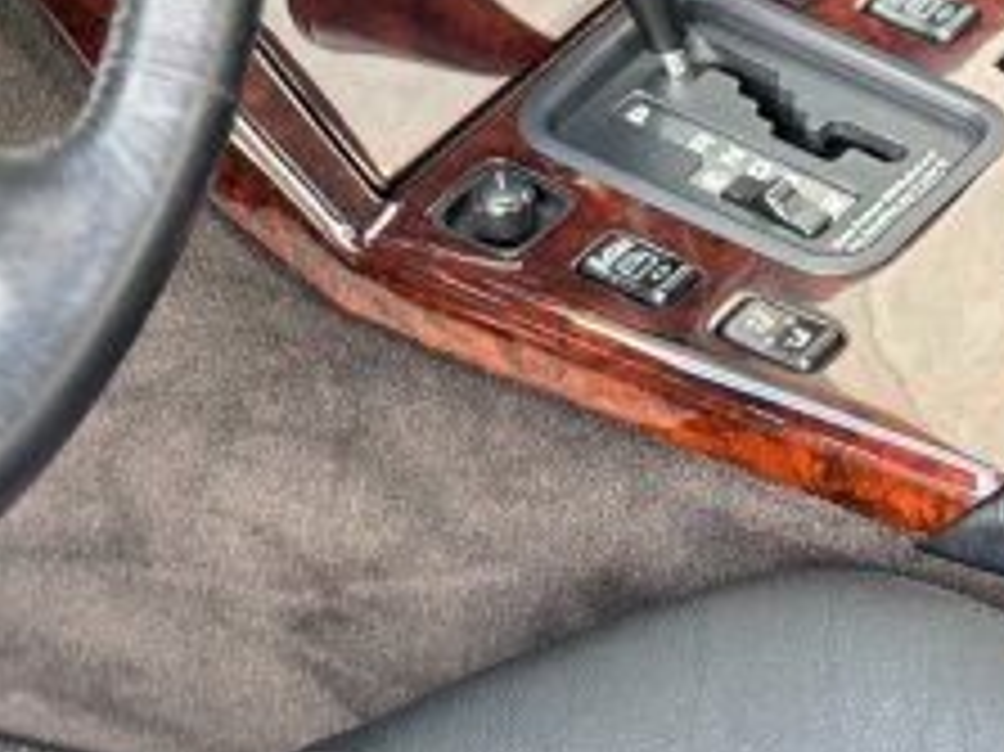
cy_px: -131
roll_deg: +5.5
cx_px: 711
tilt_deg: -33.3
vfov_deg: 10.6
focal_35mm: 138
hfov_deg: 14.3
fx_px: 4000
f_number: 1.78
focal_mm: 6.86
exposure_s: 1/119
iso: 125
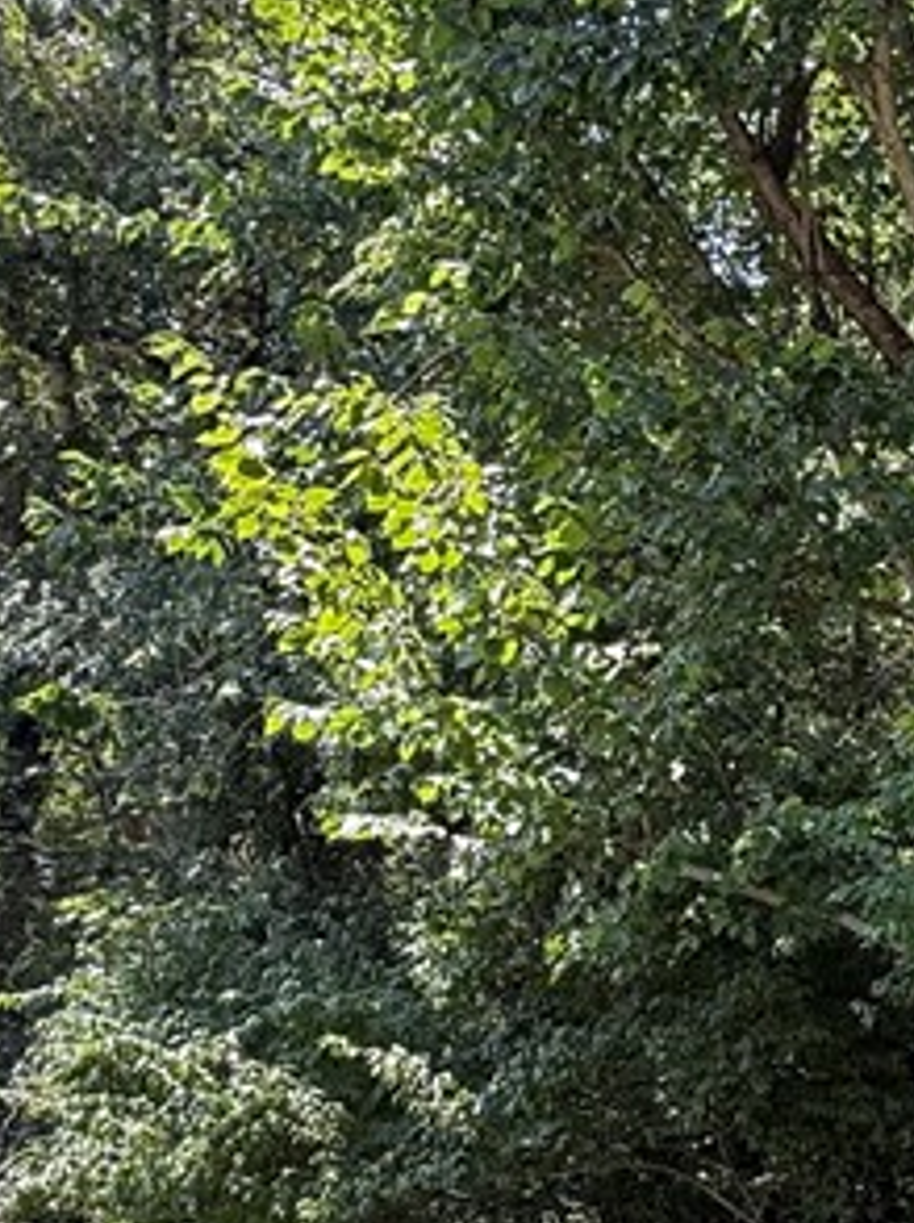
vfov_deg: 38.8
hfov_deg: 25.6
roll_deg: -0.8
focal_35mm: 49
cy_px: 730
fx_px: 1729
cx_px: 1173
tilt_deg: +14.7
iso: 64
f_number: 2.2
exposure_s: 1/149
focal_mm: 2.22
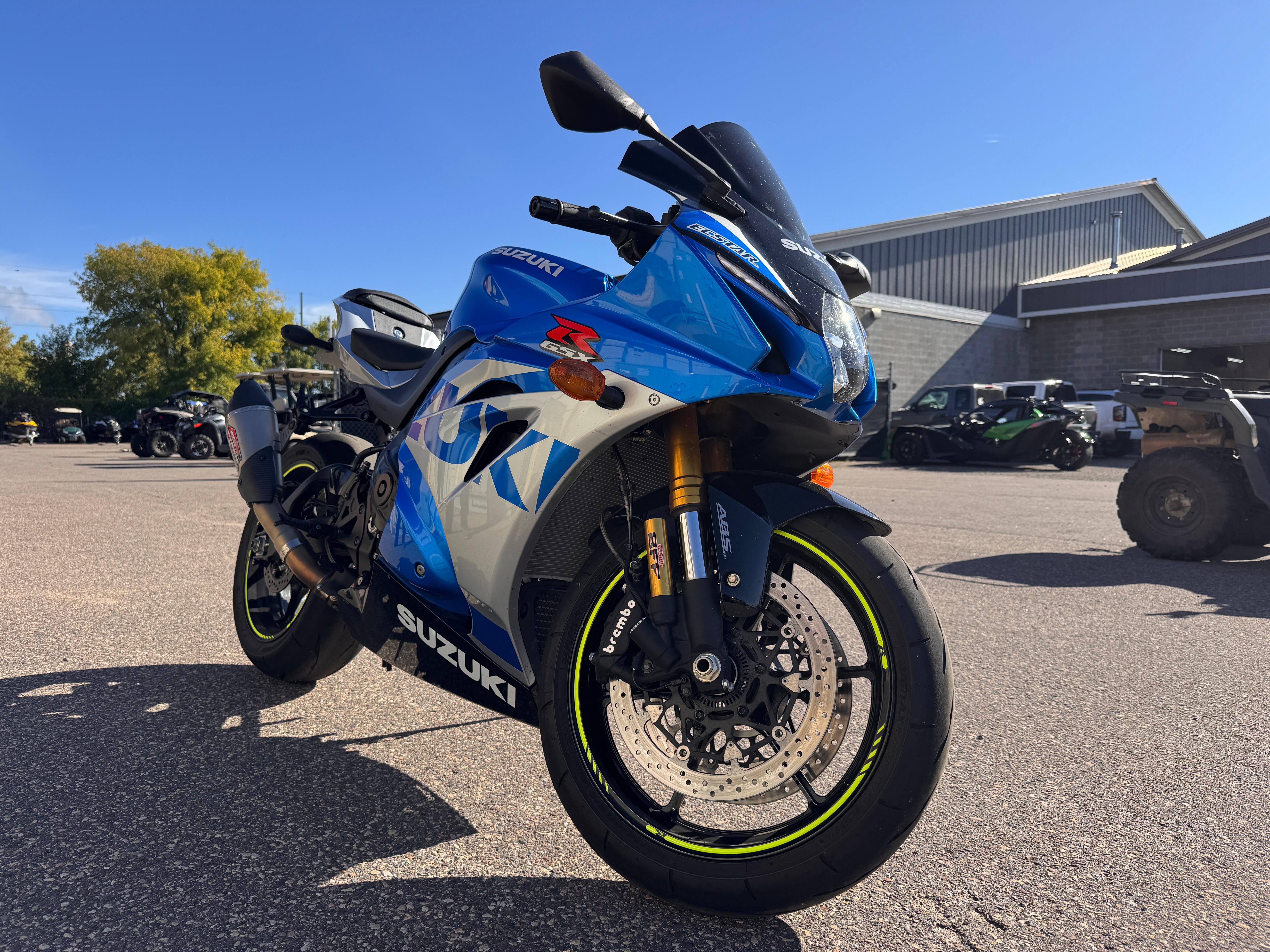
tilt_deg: -2.6
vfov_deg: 56.8
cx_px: 635
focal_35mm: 24
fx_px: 881
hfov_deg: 71.6
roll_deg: -0.1
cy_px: 476
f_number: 1.78
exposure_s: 1/2833
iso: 80
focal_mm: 6.76
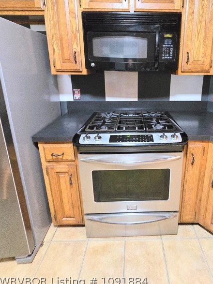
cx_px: 136
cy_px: 103
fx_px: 140
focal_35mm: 17
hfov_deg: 73.2
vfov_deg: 88.8
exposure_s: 1/60
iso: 1600
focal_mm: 2.2
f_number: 2.2
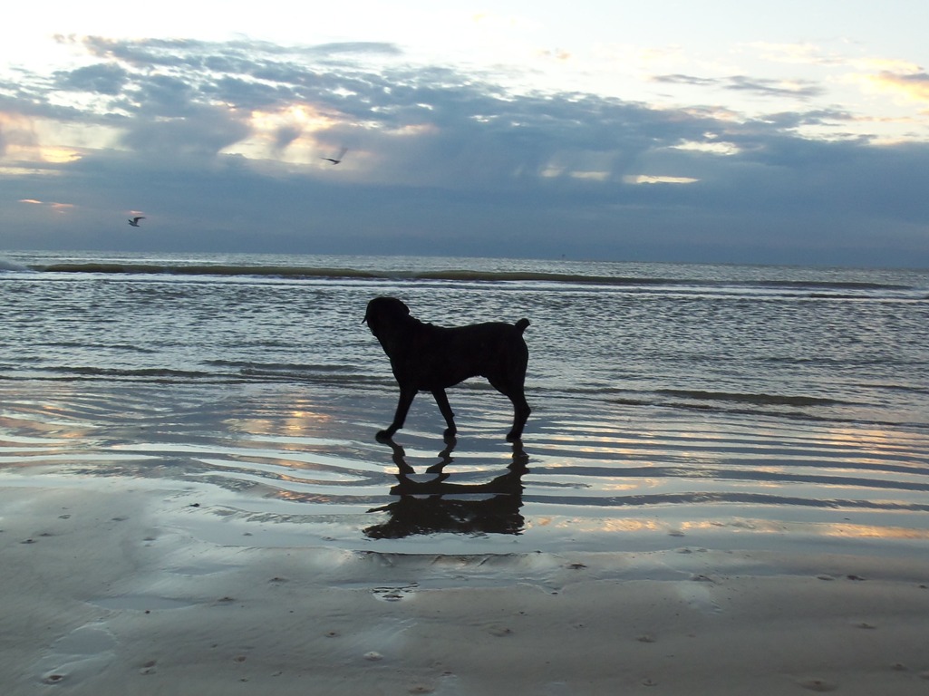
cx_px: 464
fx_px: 778
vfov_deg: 48.2
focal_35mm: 29
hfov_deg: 61.7
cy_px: 348
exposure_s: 1/80
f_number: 3.4
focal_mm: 5.2
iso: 80
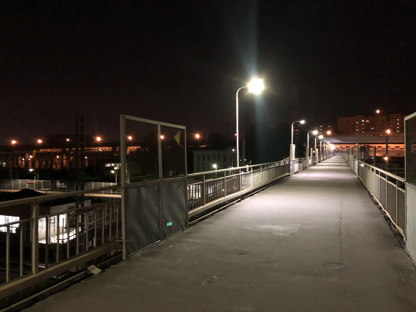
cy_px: 156
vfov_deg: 49.7
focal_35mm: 28
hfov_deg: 63.4
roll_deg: -0.5
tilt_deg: +2.8
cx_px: 208
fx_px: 336
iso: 160
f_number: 1.8
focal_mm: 4
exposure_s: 1/4
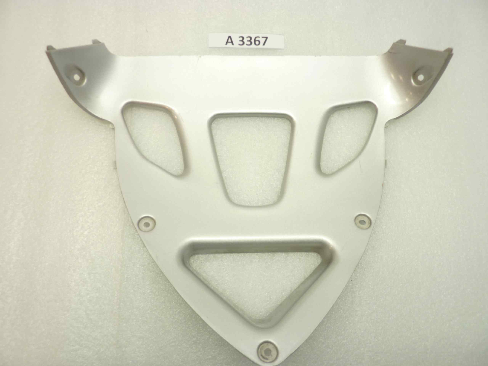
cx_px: 244
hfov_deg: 69.4
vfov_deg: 54.9
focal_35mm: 25
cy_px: 183
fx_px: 352
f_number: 3.3
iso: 80
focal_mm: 4.1
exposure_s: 1/20
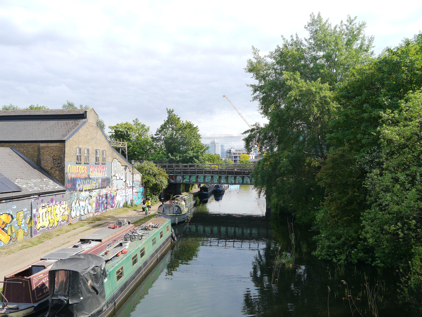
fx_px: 341
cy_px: 158
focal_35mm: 28
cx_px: 211
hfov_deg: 63.4
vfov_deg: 49.8
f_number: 6.3
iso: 160
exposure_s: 1/400
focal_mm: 14
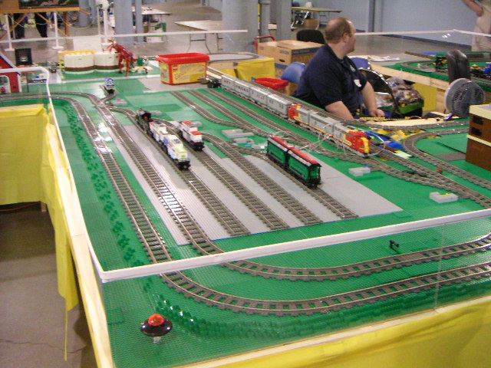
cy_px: 184
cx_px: 246
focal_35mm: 40
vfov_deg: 36.0
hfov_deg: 46.8
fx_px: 567
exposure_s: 1/20
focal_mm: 5.3
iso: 400
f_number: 2.9
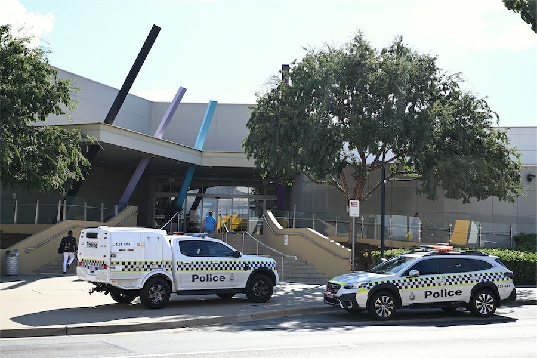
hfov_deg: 46.4
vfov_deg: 31.9
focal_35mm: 42
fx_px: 626
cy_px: 179
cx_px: 268
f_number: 4.5
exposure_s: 1/1600
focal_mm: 42
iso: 400
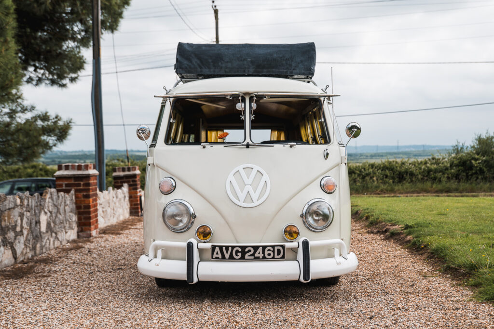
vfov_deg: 29.3
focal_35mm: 46
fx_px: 631
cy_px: 164
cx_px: 247
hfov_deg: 42.7
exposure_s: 1/400
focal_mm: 46
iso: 100
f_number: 3.5
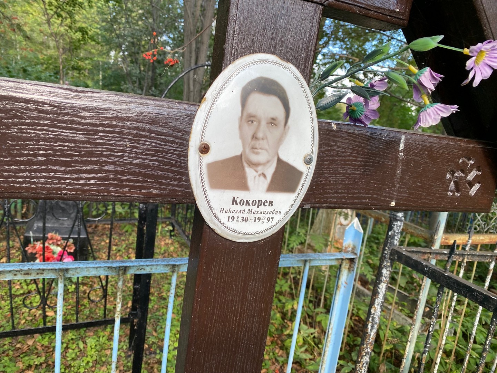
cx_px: 248
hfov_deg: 67.3
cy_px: 186
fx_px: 373
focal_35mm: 26
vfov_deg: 53.1
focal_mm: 4.25
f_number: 1.8
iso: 50
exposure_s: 1/122
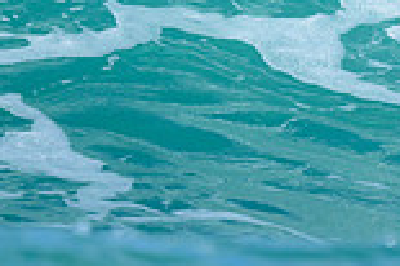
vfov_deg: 0.3
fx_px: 45707
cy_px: -307
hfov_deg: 0.5
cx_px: 686
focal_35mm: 4118
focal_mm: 800
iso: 320
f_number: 6.3
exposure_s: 1/2000
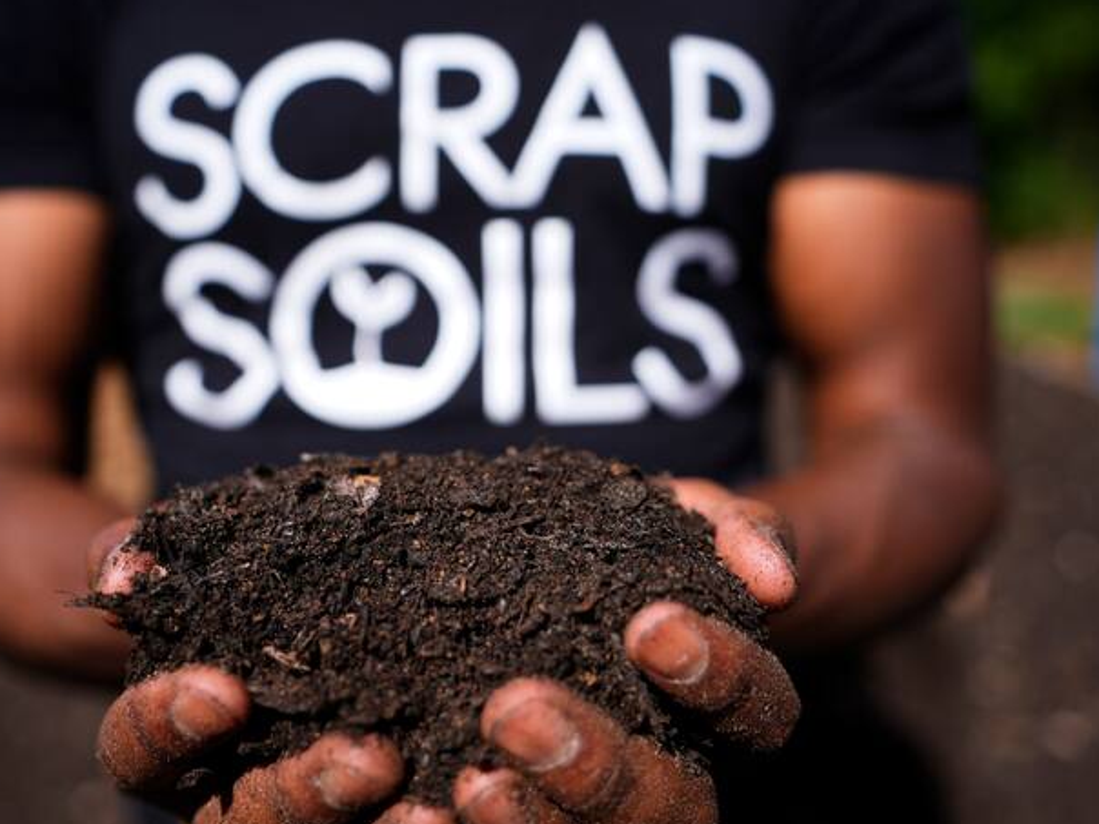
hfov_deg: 47.8
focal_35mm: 39
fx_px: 1238
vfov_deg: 36.8
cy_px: 416
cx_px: 491
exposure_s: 1/6400
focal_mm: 35
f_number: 2.8
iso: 200
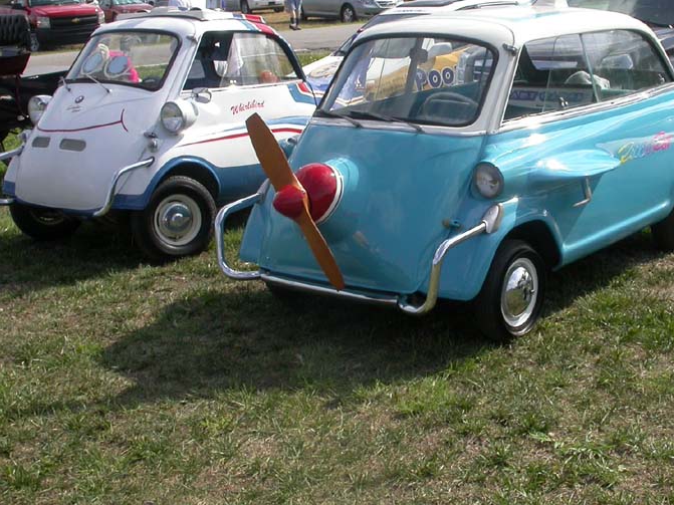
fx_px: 1129
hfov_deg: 33.0
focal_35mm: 58
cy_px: 185
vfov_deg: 25.1
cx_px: 449
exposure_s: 1/299
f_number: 7.5
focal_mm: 7.85
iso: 100
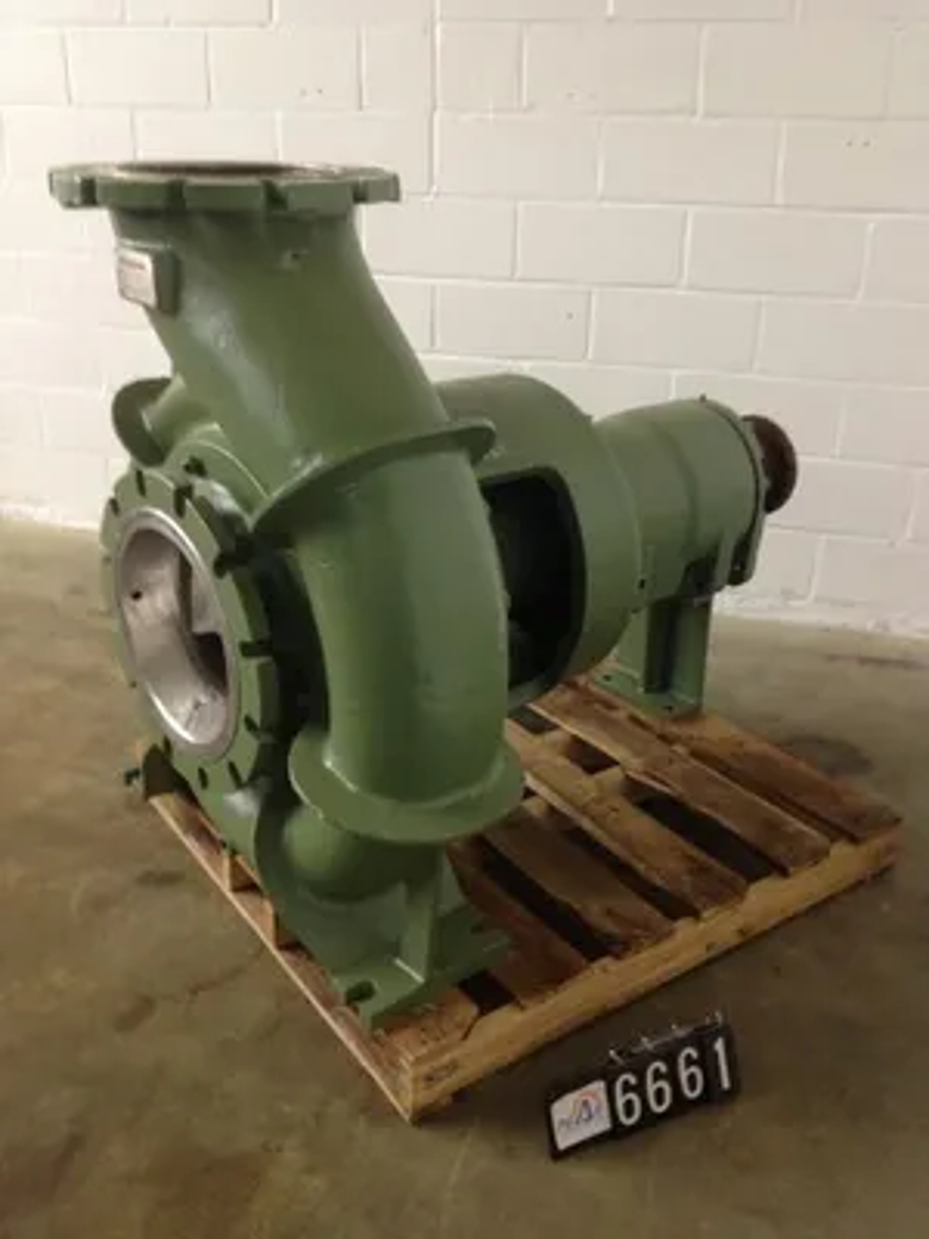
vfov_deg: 52.6
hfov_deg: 40.7
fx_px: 1252
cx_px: 464
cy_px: 620
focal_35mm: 35
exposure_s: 1/20
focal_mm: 4.28
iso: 160
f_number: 2.4
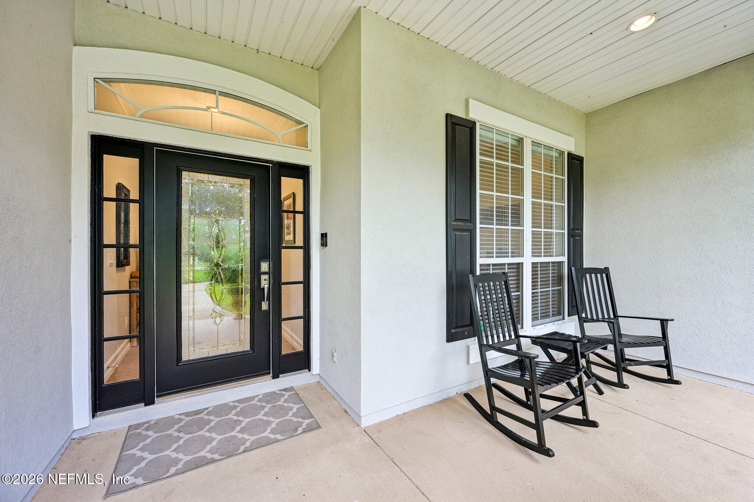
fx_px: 293
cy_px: 251
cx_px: 377
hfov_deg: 104.3
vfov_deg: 81.2
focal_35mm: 14
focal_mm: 14
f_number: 8
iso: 100
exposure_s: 1/15
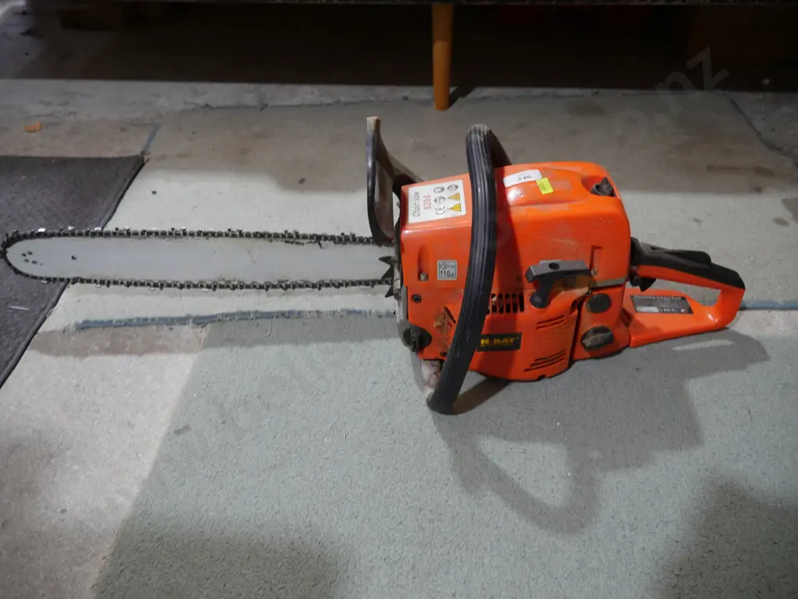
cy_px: 300
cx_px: 399
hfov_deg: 63.4
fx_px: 646
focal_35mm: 28
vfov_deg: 49.8
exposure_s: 1/60
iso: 400
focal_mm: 14
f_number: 3.5
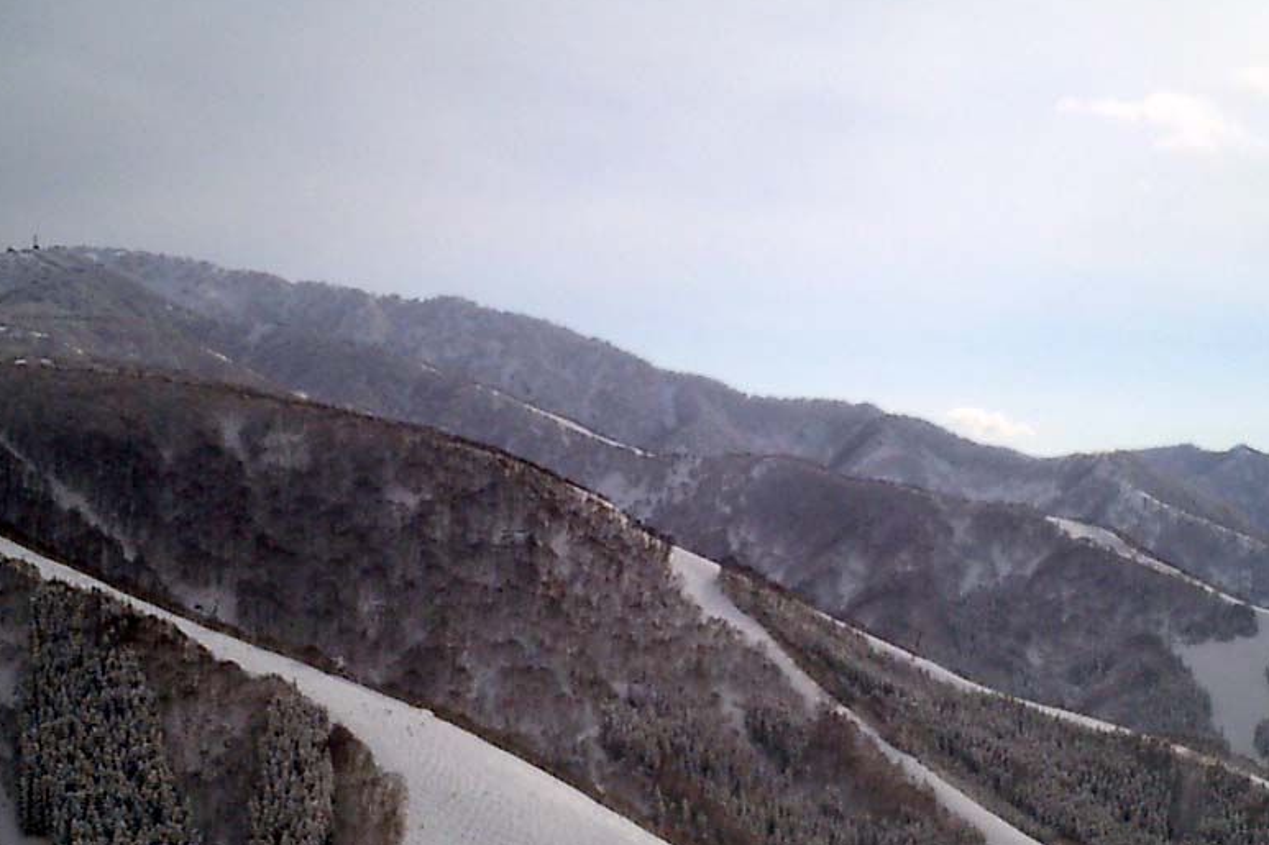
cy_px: 645
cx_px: 724
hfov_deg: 32.3
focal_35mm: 62
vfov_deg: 21.7
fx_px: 2185
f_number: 3.2
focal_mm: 7.5
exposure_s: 1/6400
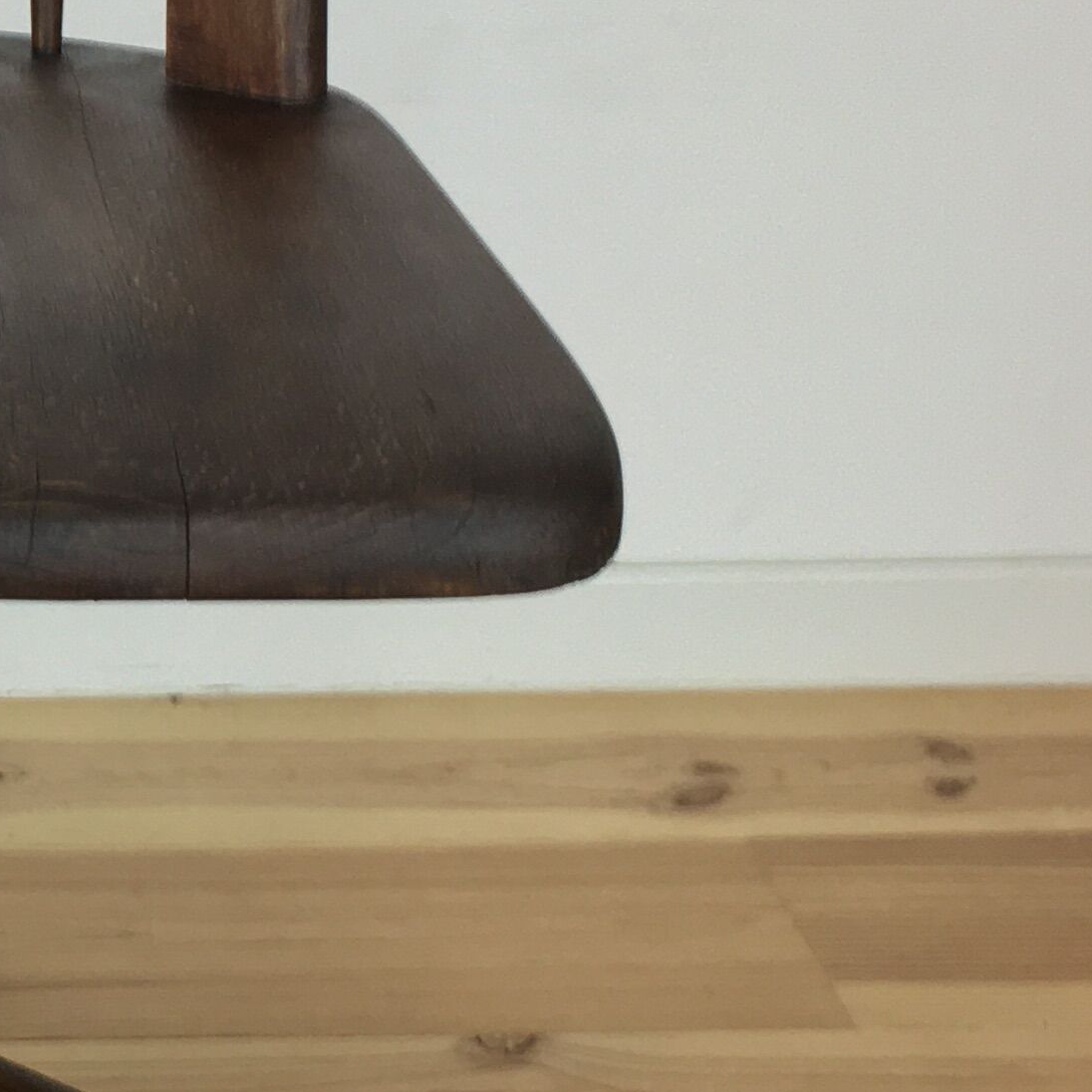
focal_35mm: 95
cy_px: 575
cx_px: -339
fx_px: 3391
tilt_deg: -23.5
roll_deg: +1.4
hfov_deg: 17.2
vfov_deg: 18.3
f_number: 2.2
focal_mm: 4.15
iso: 50
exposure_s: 1/33
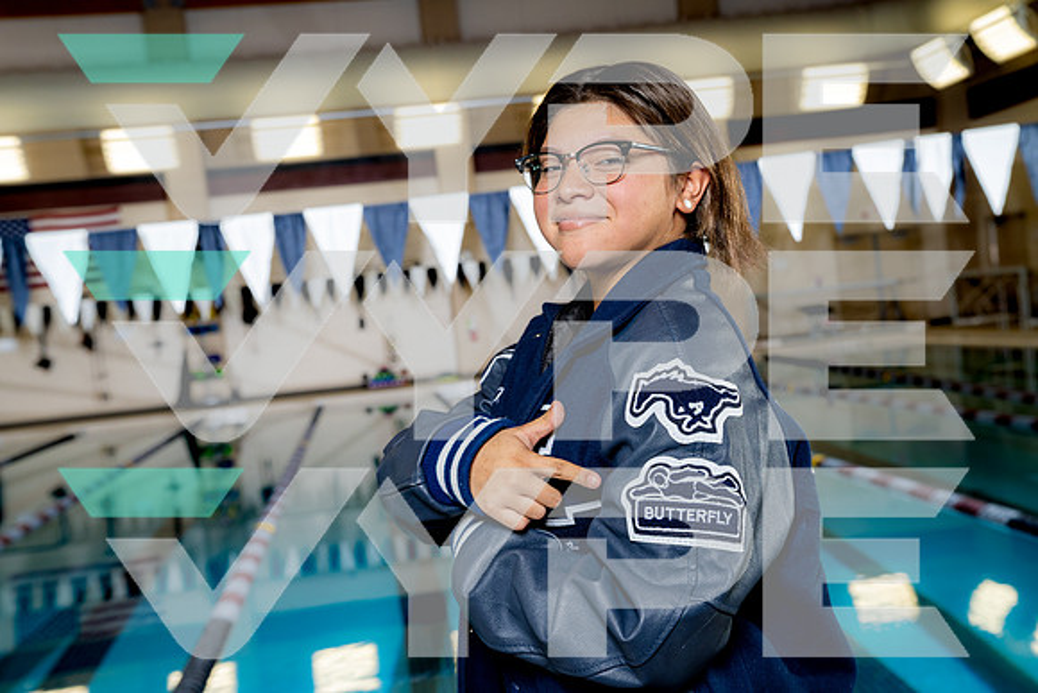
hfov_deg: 41.1
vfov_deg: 28.1
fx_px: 1384
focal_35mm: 48
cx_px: 519
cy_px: 346
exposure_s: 1/250
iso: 320
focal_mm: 48
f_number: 5.6
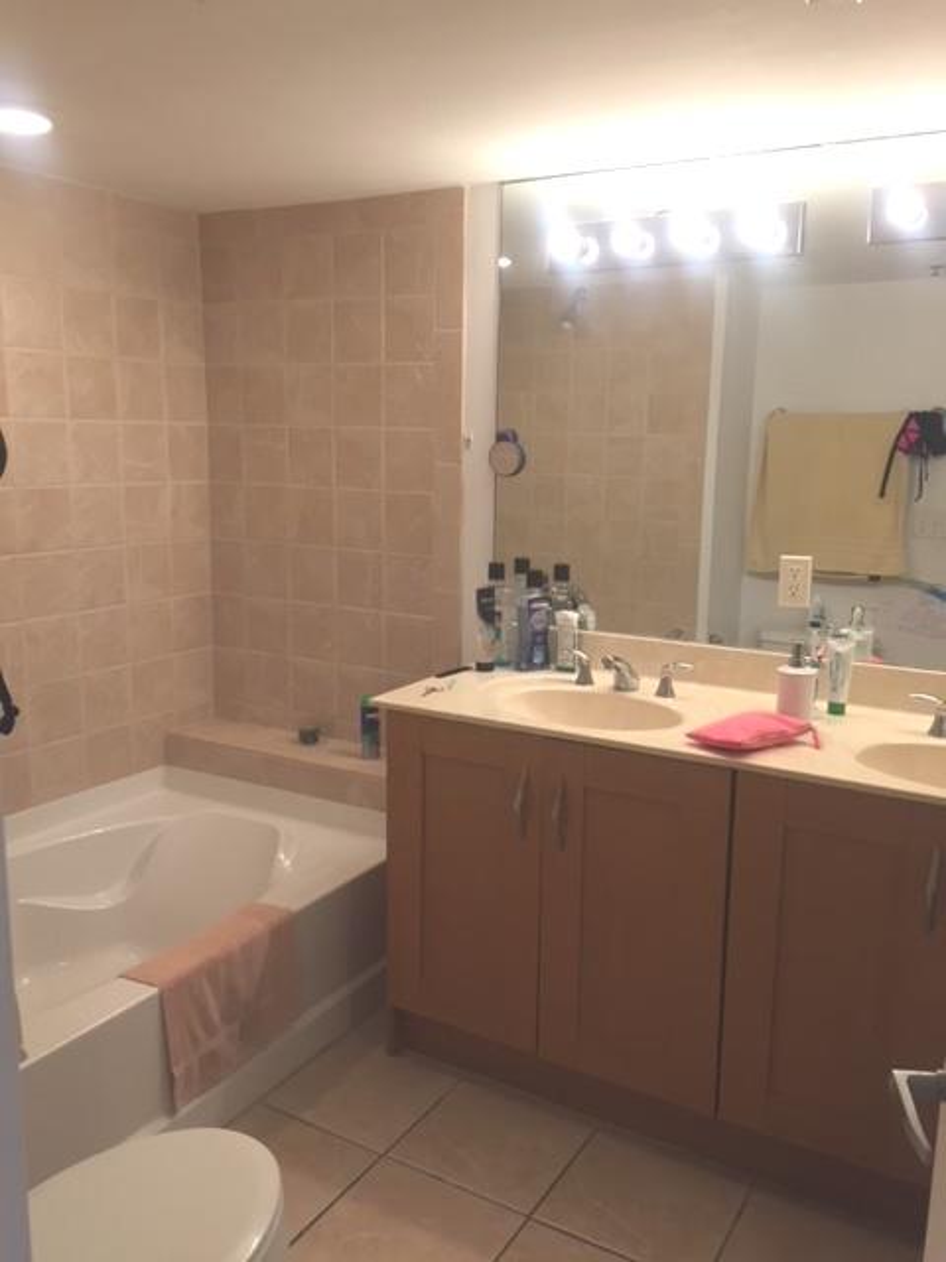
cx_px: 473
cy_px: 631
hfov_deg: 48.2
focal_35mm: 29
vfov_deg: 61.7
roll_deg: -0.8
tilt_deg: -10.9
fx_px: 1057
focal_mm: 4.15
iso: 32
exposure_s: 1/30
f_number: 2.2
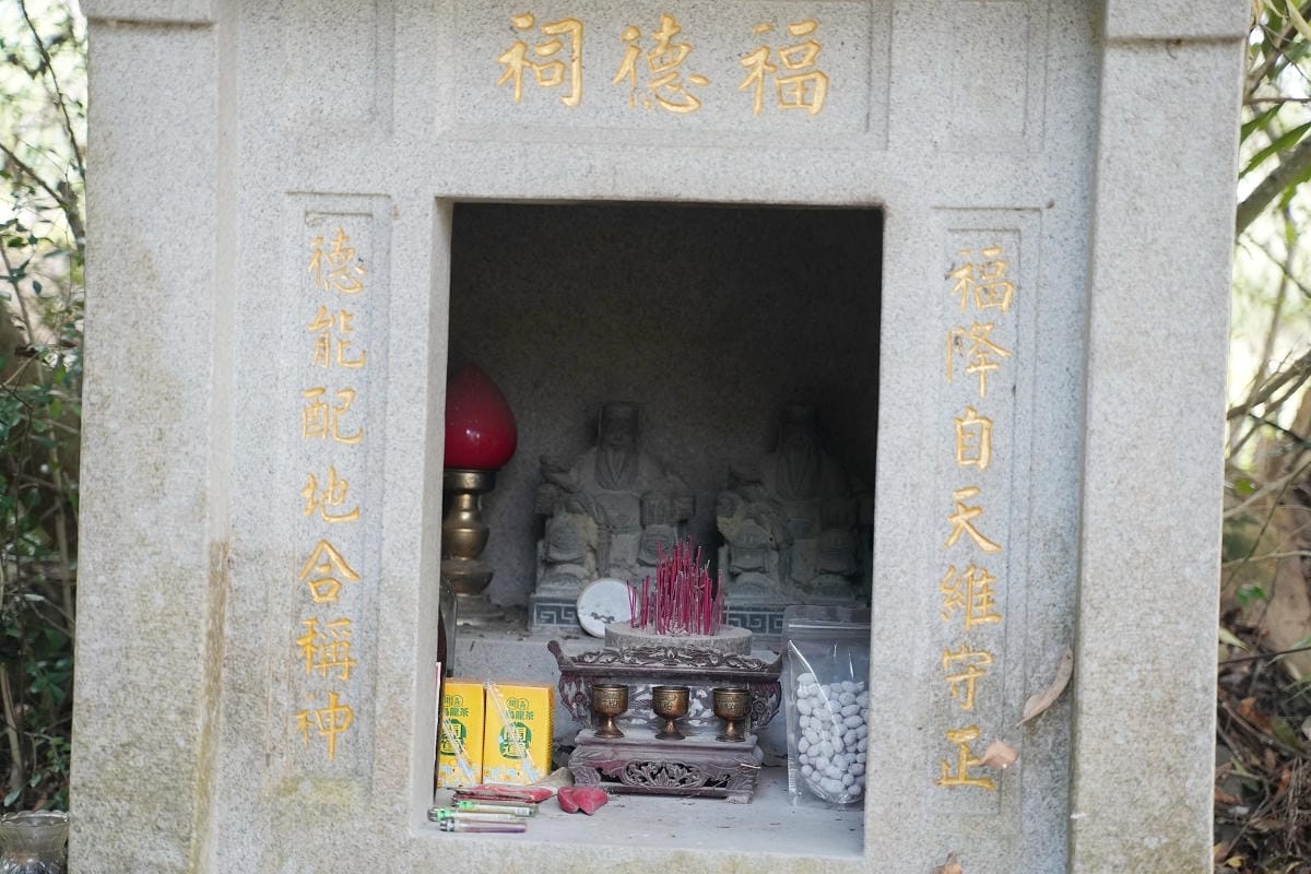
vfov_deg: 18.2
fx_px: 2731
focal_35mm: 75
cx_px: 656
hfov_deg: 27.0
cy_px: 437
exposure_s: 1/160
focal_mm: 75
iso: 1600
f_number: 3.5
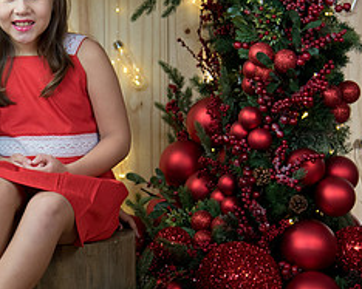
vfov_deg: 9.8
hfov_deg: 12.1
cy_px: 94
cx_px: -26
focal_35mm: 157
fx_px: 1681
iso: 1000
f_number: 4.5
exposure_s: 1/80
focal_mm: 58
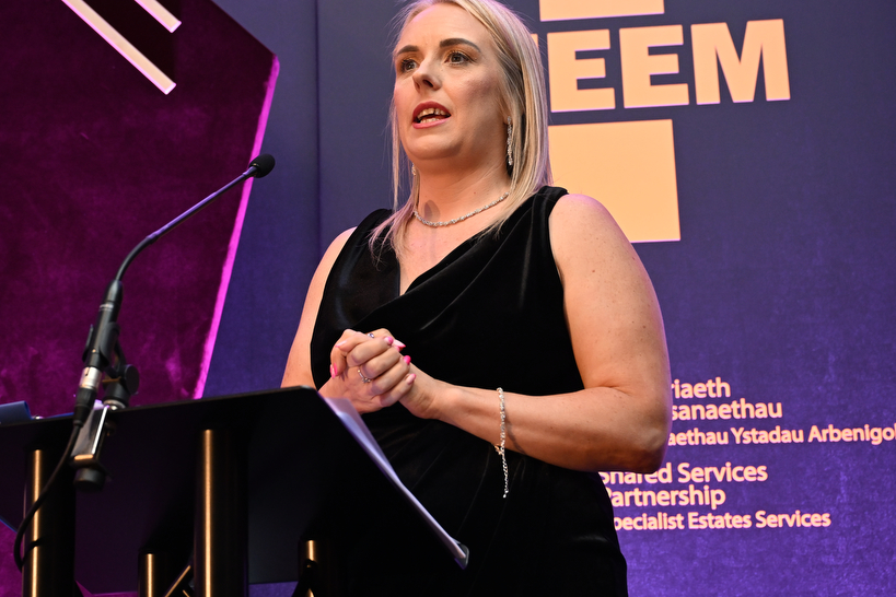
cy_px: 298
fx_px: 1244
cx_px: 389
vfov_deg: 27.0
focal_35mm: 50
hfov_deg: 39.5
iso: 1250
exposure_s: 1/100
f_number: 4
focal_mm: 40
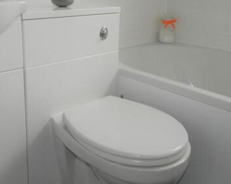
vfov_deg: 36.4
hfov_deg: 45.8
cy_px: 46
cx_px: 102
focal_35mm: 40
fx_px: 273
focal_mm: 4.5
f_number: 3.1
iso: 100
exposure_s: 1/30
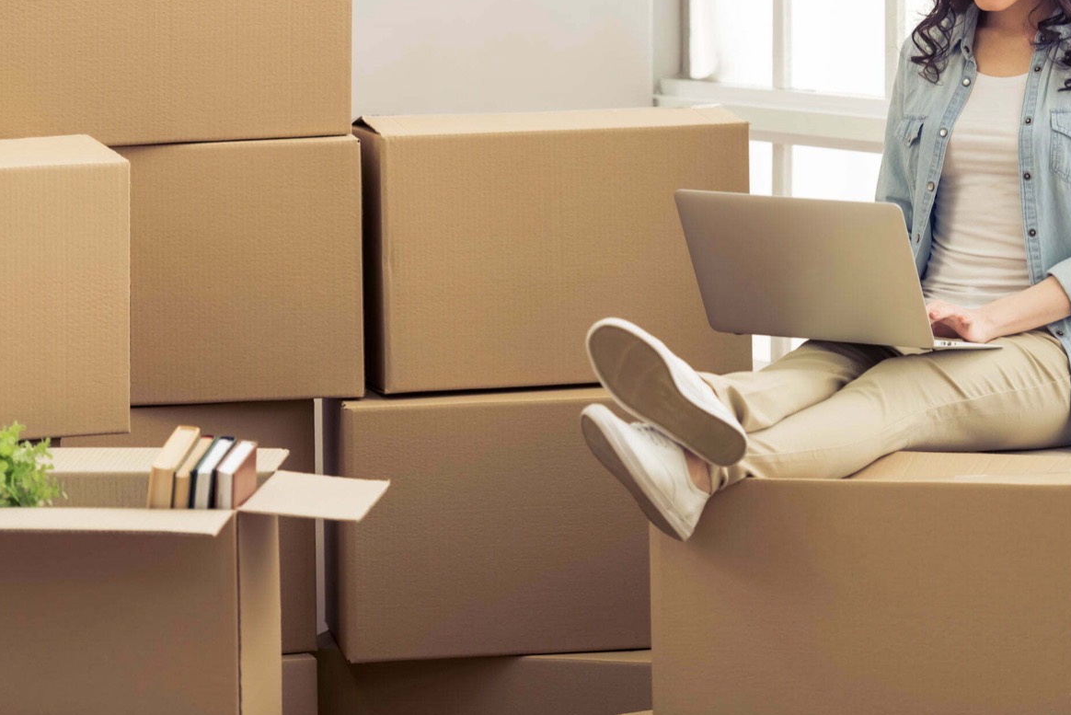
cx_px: 631
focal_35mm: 165
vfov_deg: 8.3
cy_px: 238
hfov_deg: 12.4
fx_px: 4910
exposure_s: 1/160
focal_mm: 120
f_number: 2.8
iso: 400
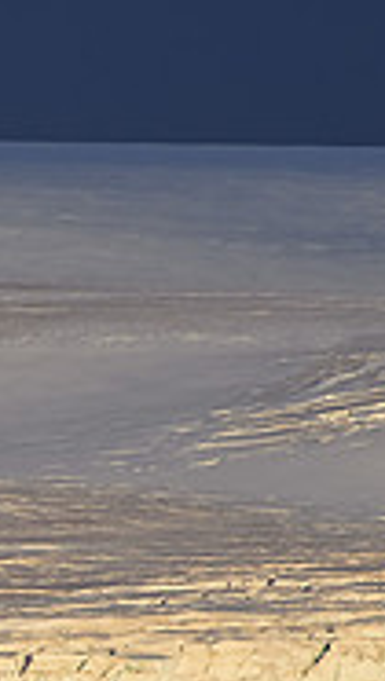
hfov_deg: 1.2
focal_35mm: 980
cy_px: 498
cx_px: -352
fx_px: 17738
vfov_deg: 2.2
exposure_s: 1/250
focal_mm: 300
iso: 200
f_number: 11
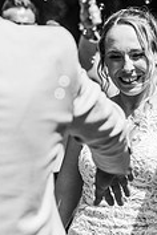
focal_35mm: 216
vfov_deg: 9.5
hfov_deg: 6.3
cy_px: 122
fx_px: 1413
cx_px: 148
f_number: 4
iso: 100
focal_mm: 85
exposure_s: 1/1250
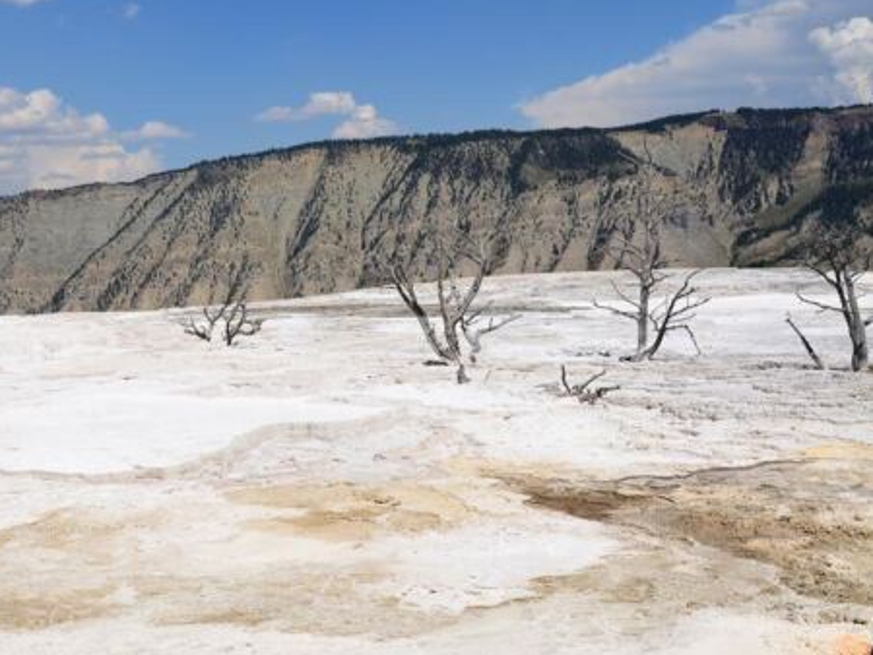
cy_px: 392
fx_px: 1135
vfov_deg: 32.1
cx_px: 293
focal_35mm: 45
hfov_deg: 41.5
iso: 100
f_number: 13
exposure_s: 1/250
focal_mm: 22
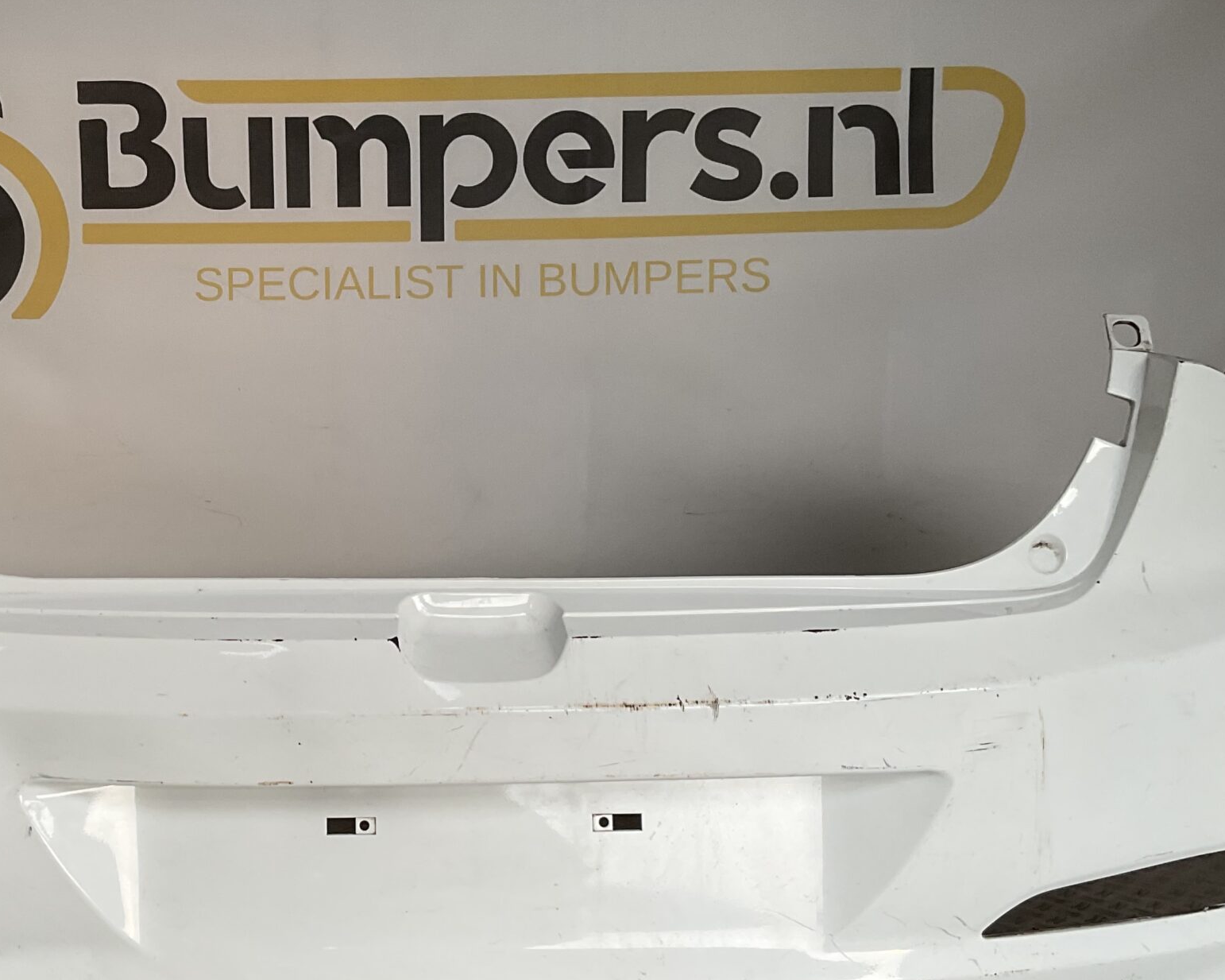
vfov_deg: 31.9
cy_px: 618
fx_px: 1704
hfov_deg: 39.1
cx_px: 402
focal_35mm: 47
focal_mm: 3
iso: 32
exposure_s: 1/120
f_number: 1.8
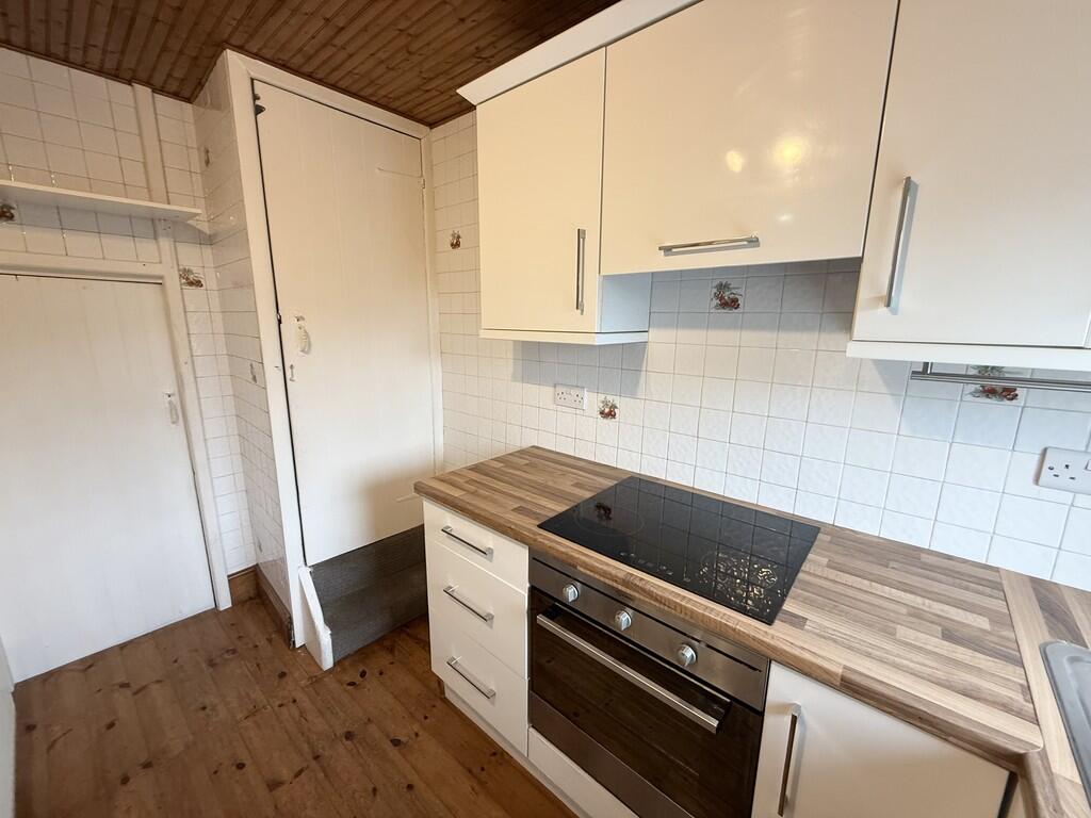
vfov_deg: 85.7
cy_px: 409
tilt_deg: -10.1
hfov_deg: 102.1
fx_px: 441
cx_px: 546
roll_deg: -1.2
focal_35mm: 14
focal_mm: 2.22
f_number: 2.2
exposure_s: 1/100
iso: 160
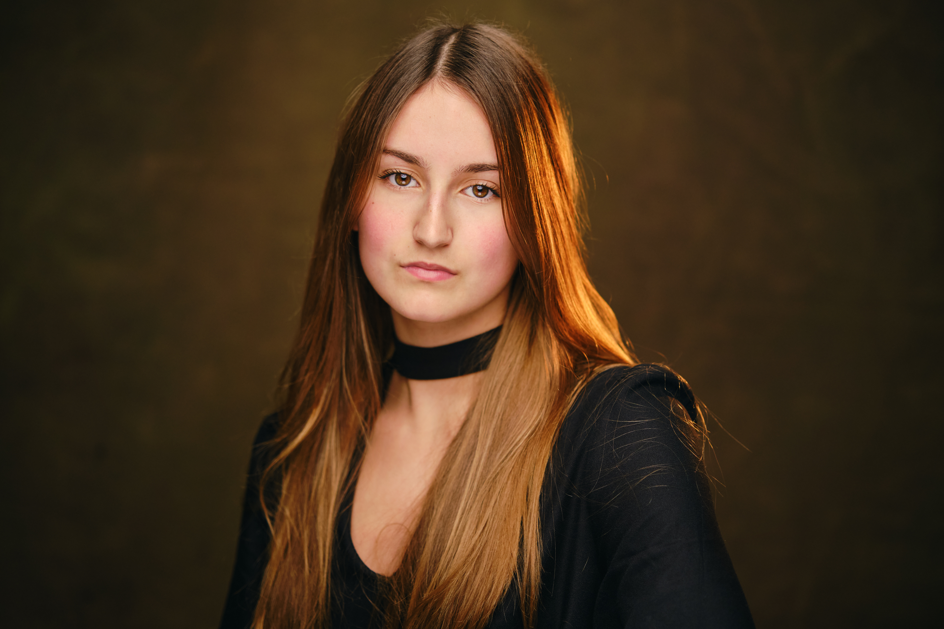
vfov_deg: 27.0
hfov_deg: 39.6
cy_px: 314
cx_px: 472
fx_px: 1311
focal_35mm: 50
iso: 400
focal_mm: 33
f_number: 1.6
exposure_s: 1/500
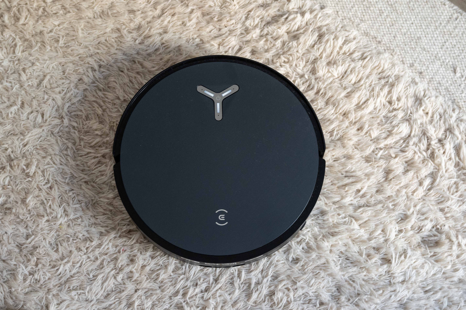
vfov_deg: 23.0
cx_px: 233
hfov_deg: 33.9
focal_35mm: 59
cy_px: 155
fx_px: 764
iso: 1250
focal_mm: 39.5
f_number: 2.8
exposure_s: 1/100
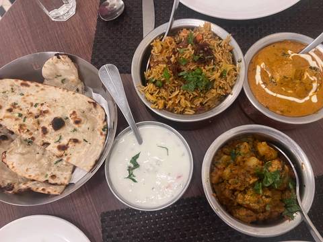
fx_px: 243
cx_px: 162
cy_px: 121
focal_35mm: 26
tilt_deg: -73.8
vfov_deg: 53.1
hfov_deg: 67.3
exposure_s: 1/33
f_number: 1.5
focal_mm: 5.7
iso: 400
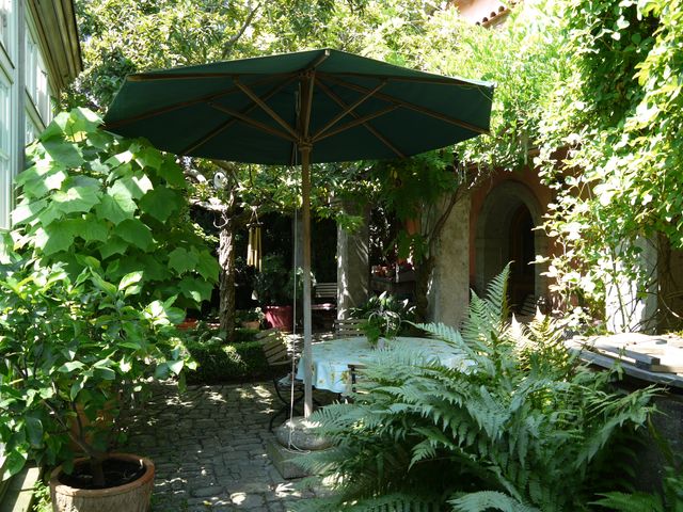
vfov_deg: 46.8
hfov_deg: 60.0
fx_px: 592
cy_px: 256
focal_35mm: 30
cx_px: 342
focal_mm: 15
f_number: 4
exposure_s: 1/80
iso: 100
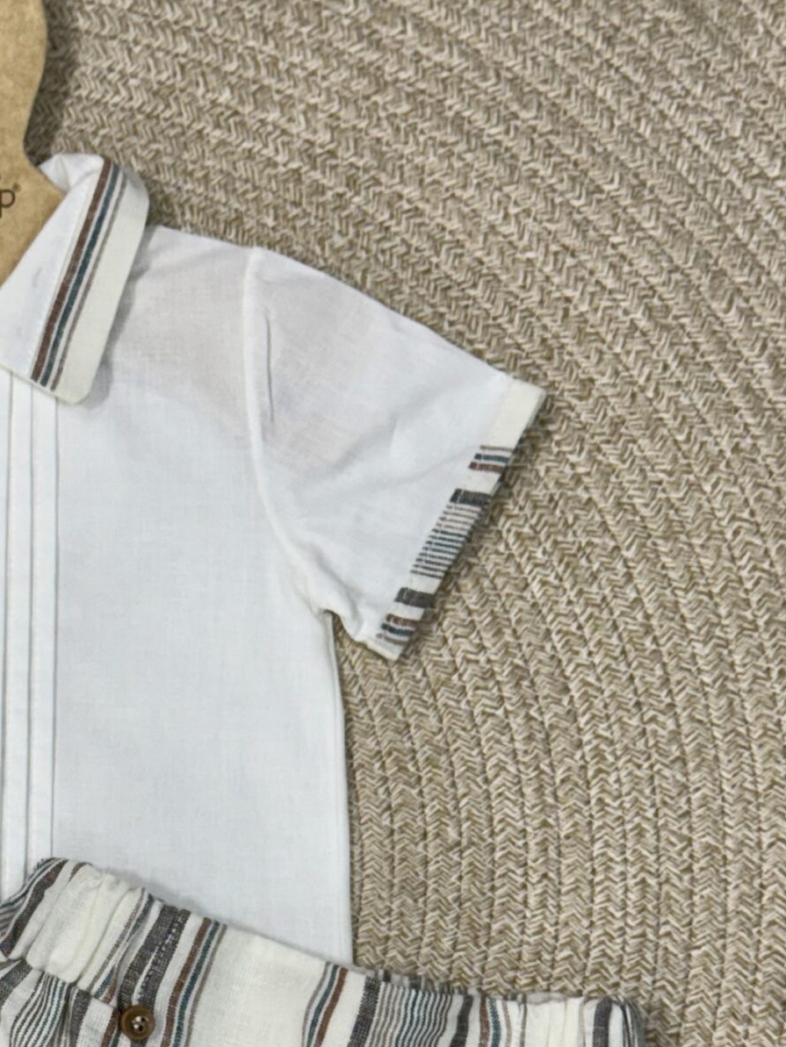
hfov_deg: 14.2
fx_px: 3118
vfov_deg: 18.8
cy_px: 929
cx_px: 2
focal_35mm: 103
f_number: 1.78
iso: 64
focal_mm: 6.76
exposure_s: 1/100
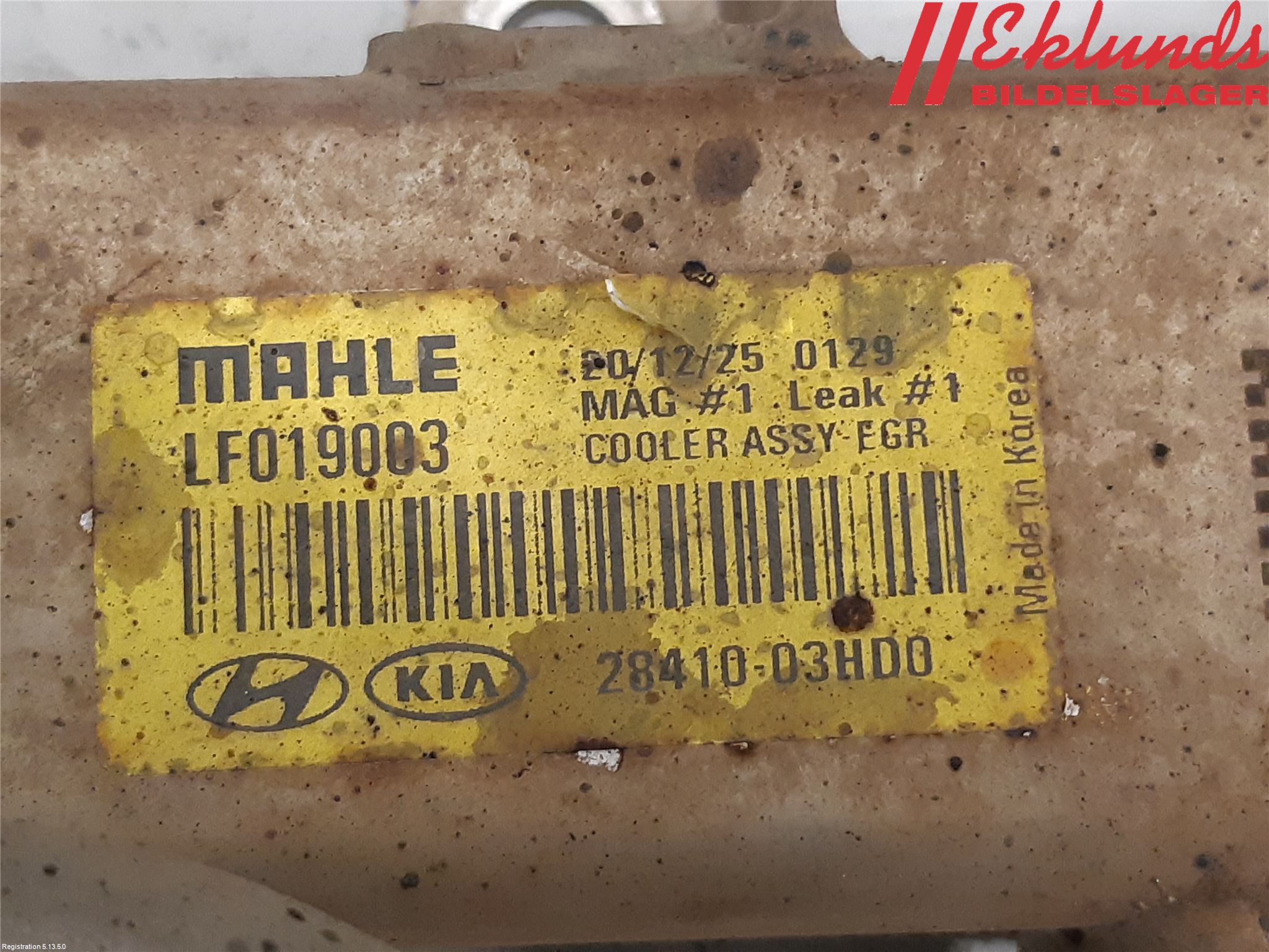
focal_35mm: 26
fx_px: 953
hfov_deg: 67.3
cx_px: 634
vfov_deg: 53.1
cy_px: 476
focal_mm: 3.93
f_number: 1.7
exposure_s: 1/33
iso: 250
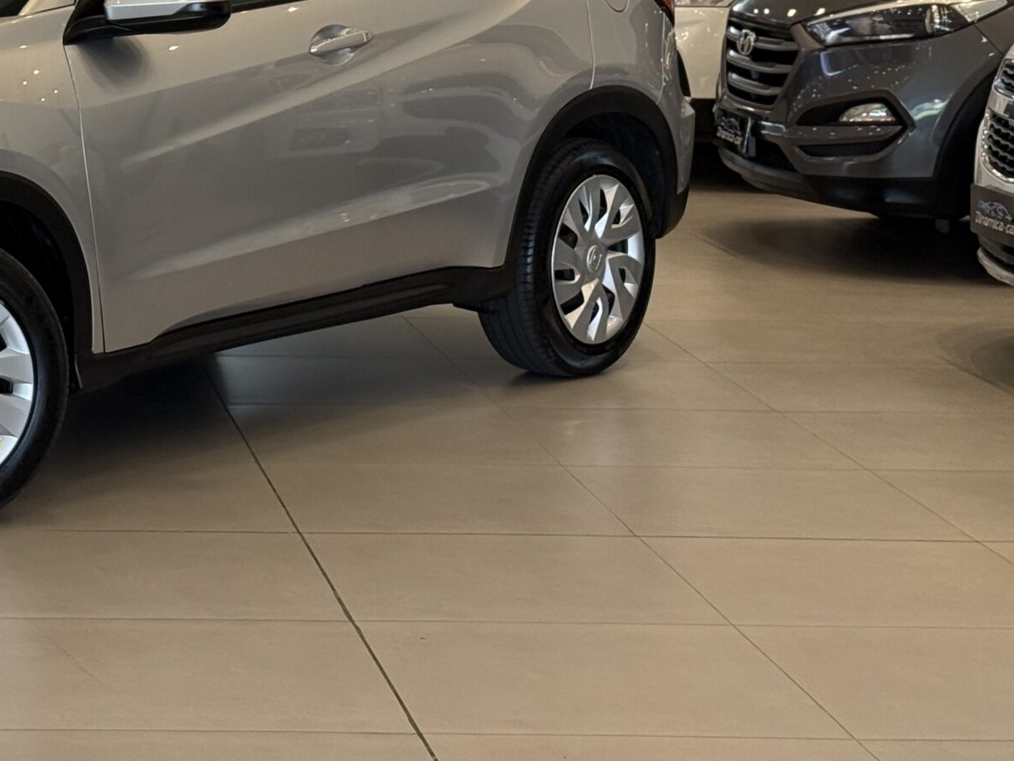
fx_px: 3017
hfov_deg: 18.4
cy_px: 79
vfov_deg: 14.2
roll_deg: -0.4
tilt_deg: -4.4
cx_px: -72
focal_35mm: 103
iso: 160
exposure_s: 1/120
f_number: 1.78
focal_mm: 6.76
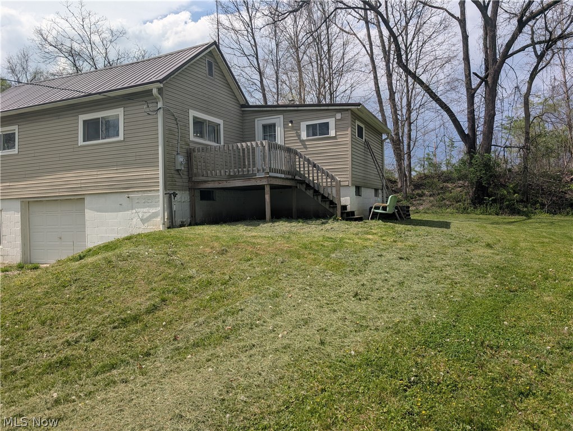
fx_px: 398
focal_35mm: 24
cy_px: 216
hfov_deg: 71.5
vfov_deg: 56.9
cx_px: 286
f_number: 1.68
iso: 23
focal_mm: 6.9
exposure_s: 1/2299
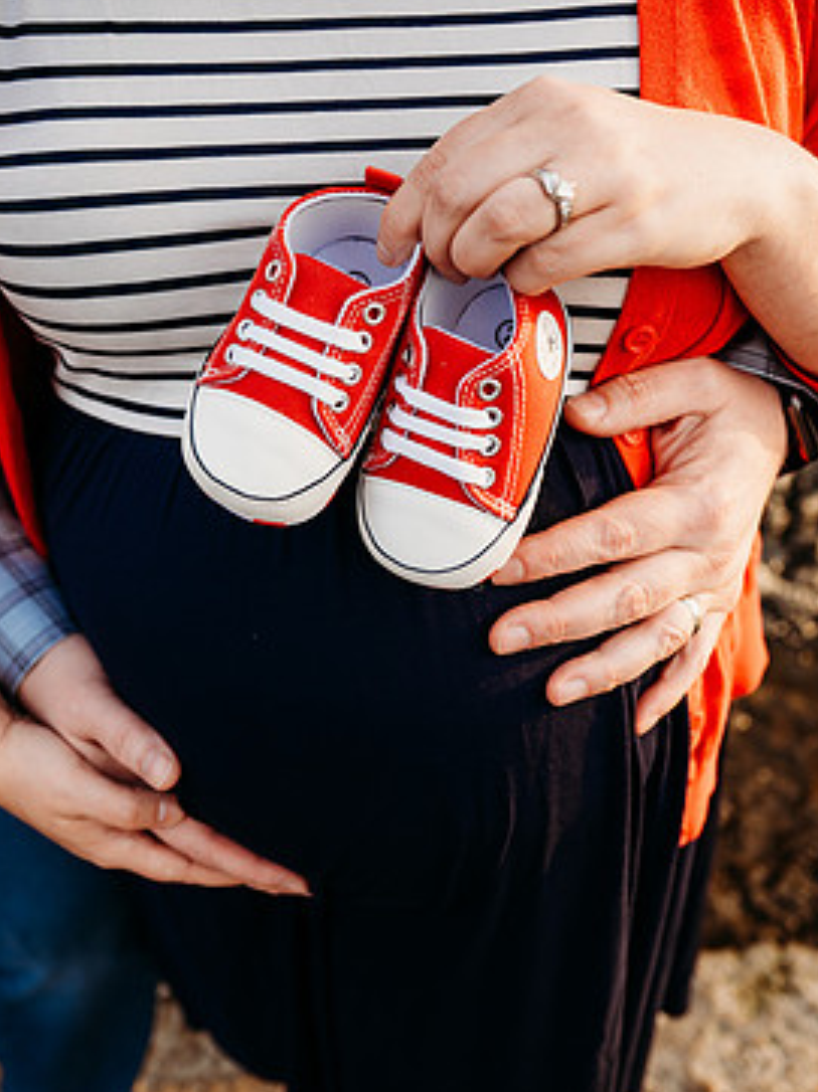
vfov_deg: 50.2
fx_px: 1167
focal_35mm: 37
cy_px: 535
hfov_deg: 38.6
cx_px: 404
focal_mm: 24
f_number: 3.2
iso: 125
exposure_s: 1/200
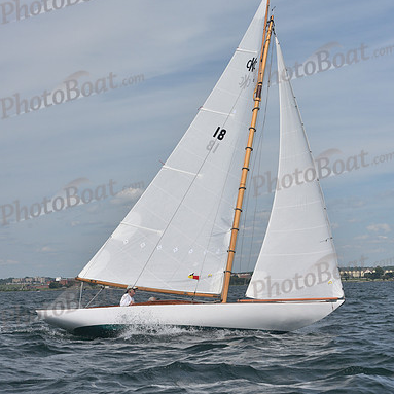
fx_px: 1159
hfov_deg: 19.3
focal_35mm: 90
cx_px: 198
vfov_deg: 19.2
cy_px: 132
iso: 320
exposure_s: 1/800
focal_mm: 70
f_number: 8
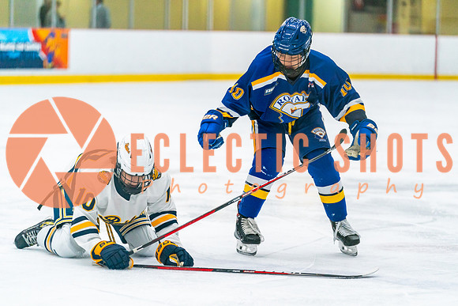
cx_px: 253
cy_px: 169
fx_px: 2177
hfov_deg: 12.0
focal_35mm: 171
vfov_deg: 8.0
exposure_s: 1/1250
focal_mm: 155
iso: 3200
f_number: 2.8
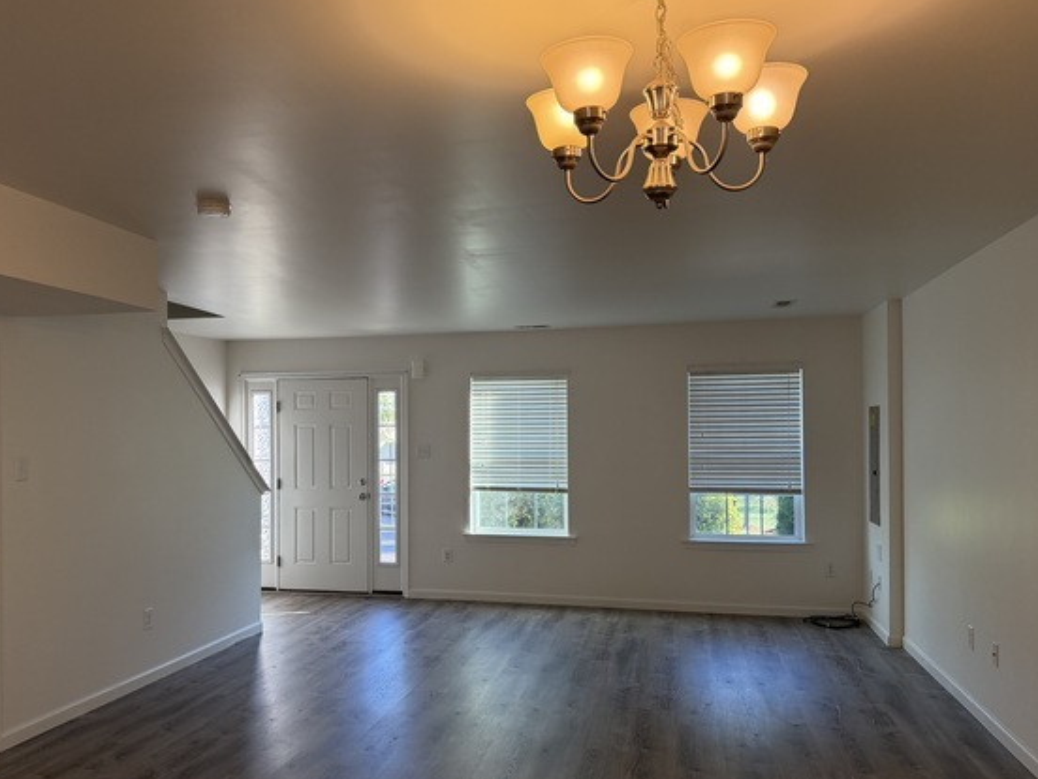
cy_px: 435
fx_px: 870
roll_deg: +0.5
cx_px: 454
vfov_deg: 48.1
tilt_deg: -0.7
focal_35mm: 29
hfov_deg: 61.5
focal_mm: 6.76
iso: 200
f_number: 1.78
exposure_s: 1/237
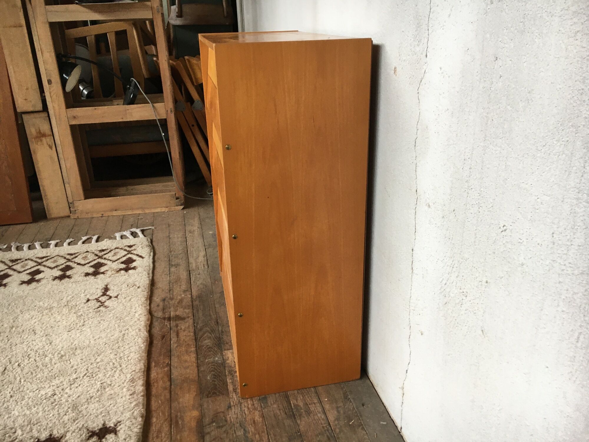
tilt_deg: -22.6
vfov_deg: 48.2
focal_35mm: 29
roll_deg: +1.3
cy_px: 221
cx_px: 294
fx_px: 493
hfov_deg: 61.7
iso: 50
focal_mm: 4.15
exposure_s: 1/33
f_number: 2.2
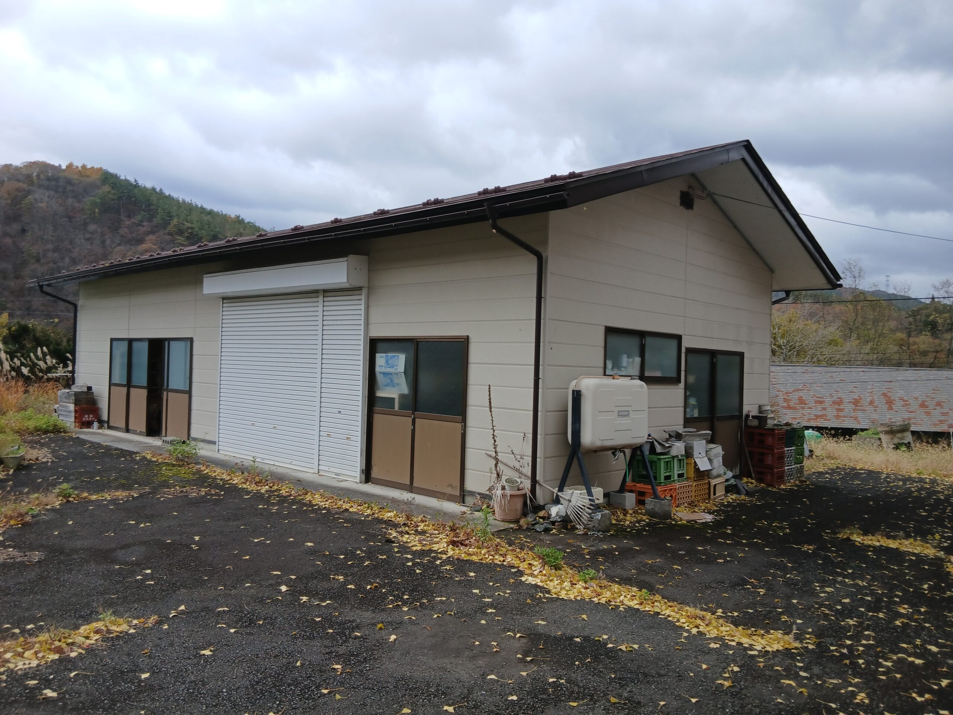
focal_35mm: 26
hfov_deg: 67.3
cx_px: 476
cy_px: 358
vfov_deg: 53.1
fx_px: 716
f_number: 1.8
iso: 20
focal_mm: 3.86
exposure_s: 1/106
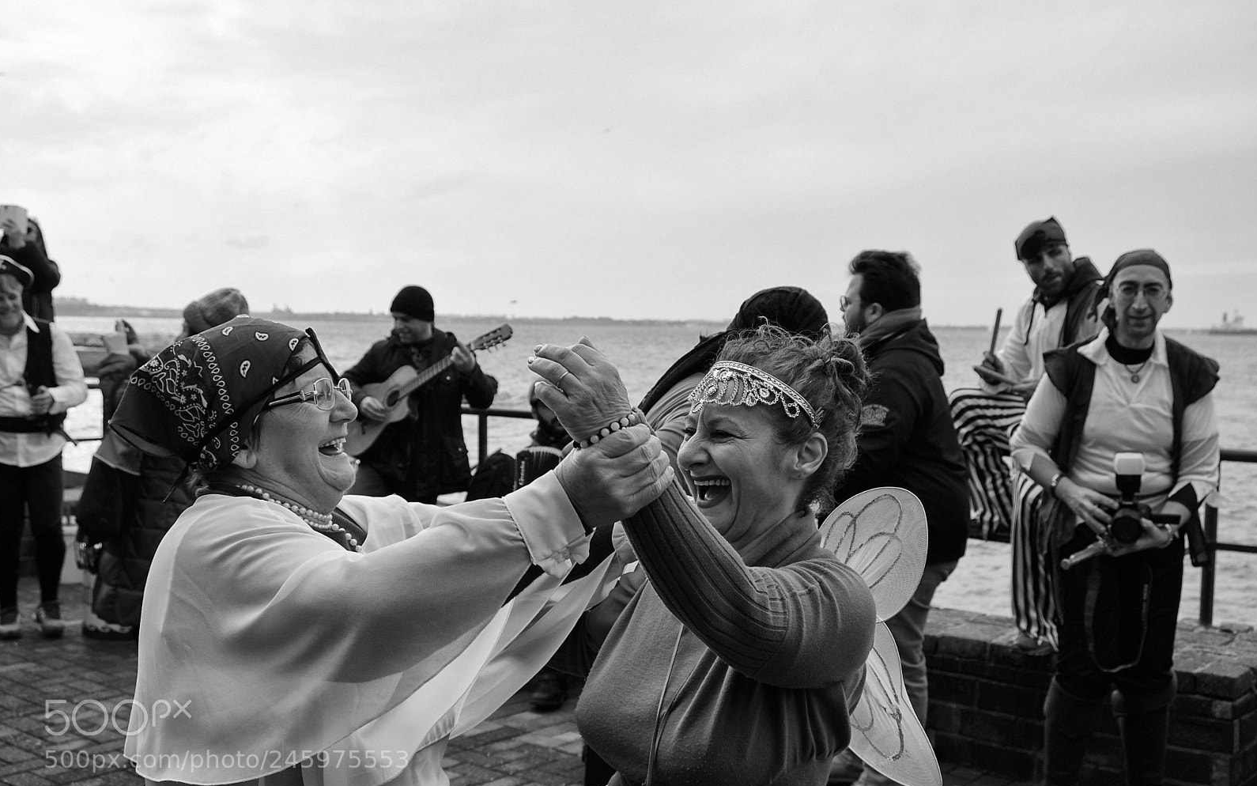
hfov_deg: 48.2
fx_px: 1405
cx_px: 628
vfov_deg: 31.3
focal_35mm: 41
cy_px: 401
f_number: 5.6
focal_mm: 26.5
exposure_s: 1/1000
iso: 500
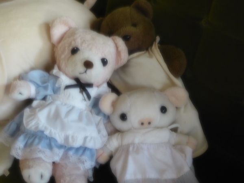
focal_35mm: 44
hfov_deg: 42.9
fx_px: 310
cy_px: 92
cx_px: 122
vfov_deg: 32.9
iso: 800
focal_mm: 7.8
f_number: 3.9
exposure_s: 1/4
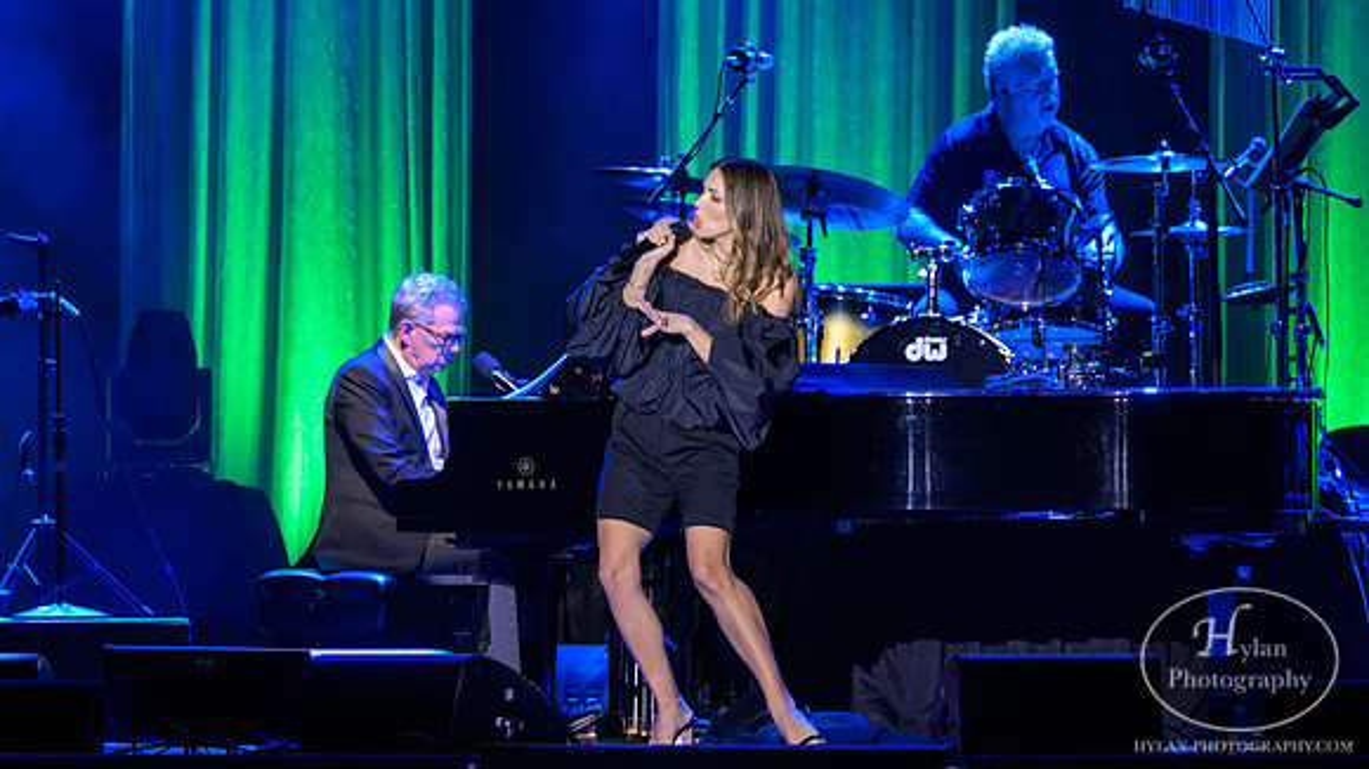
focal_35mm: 399
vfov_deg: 3.0
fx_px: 14471
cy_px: 226
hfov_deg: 5.4
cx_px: 634
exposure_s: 1/250
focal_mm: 300
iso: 3200
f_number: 5.6
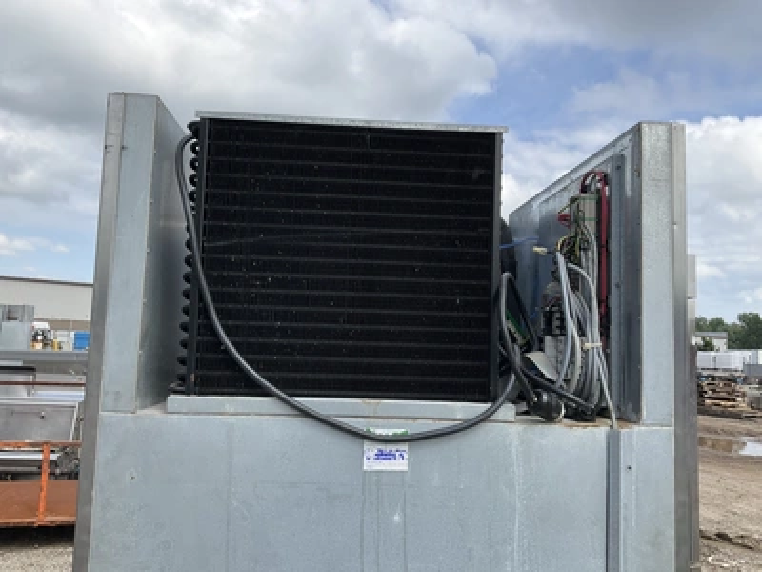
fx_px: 638
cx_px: 381
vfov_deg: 48.2
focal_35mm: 29
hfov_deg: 61.7
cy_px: 286
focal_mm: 3
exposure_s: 1/1577
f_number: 1.8
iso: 25
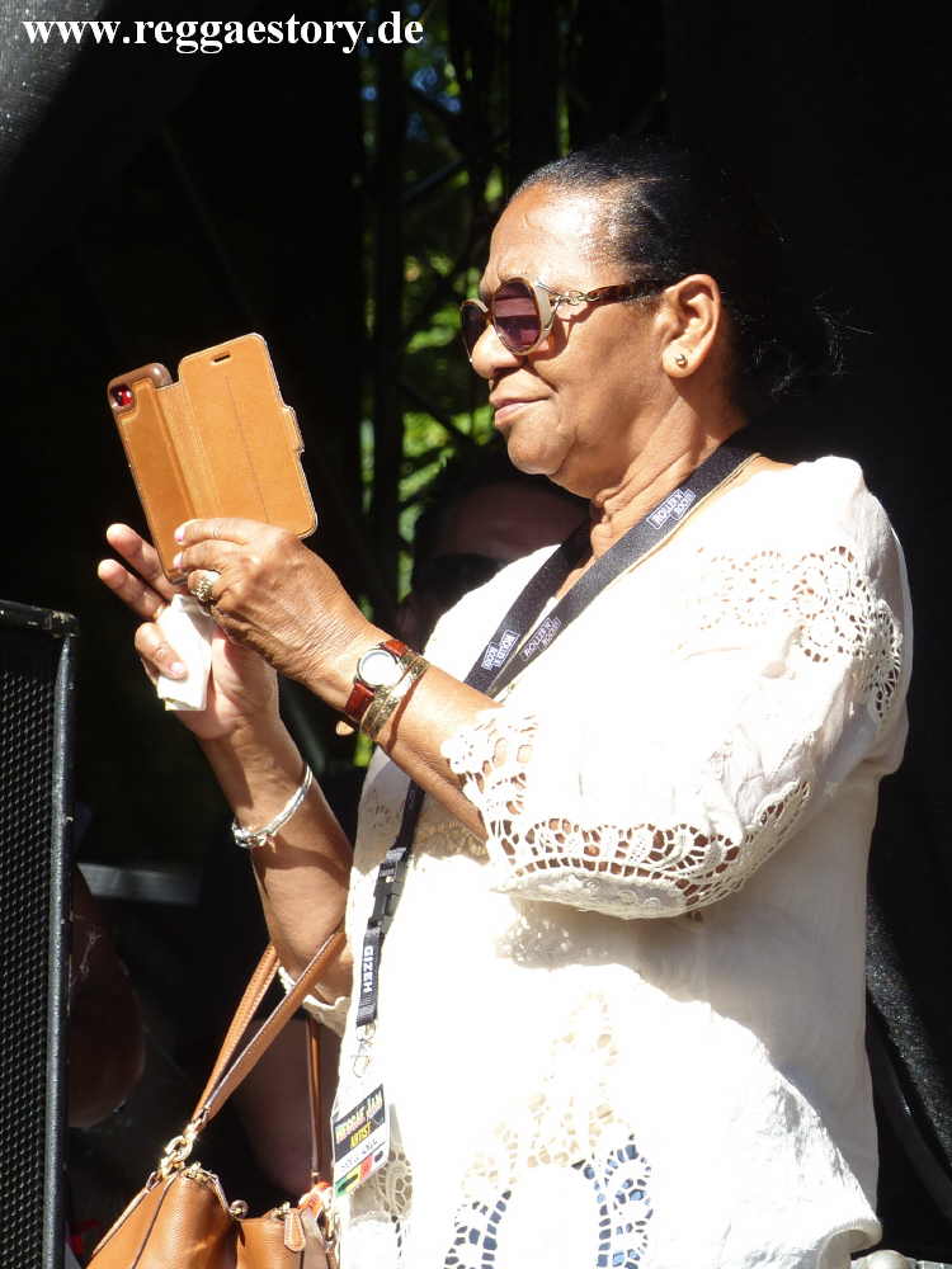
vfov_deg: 9.6
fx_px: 7590
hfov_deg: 7.2
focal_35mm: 207
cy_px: 634
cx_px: 476
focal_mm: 37.3
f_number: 4
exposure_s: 1/320
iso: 100
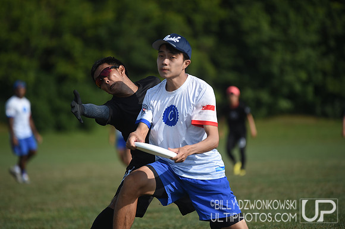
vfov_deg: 6.8
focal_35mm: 200
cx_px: 172
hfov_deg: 10.3
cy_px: 114
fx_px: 1914
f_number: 3.2
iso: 100
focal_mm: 200
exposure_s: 1/1600
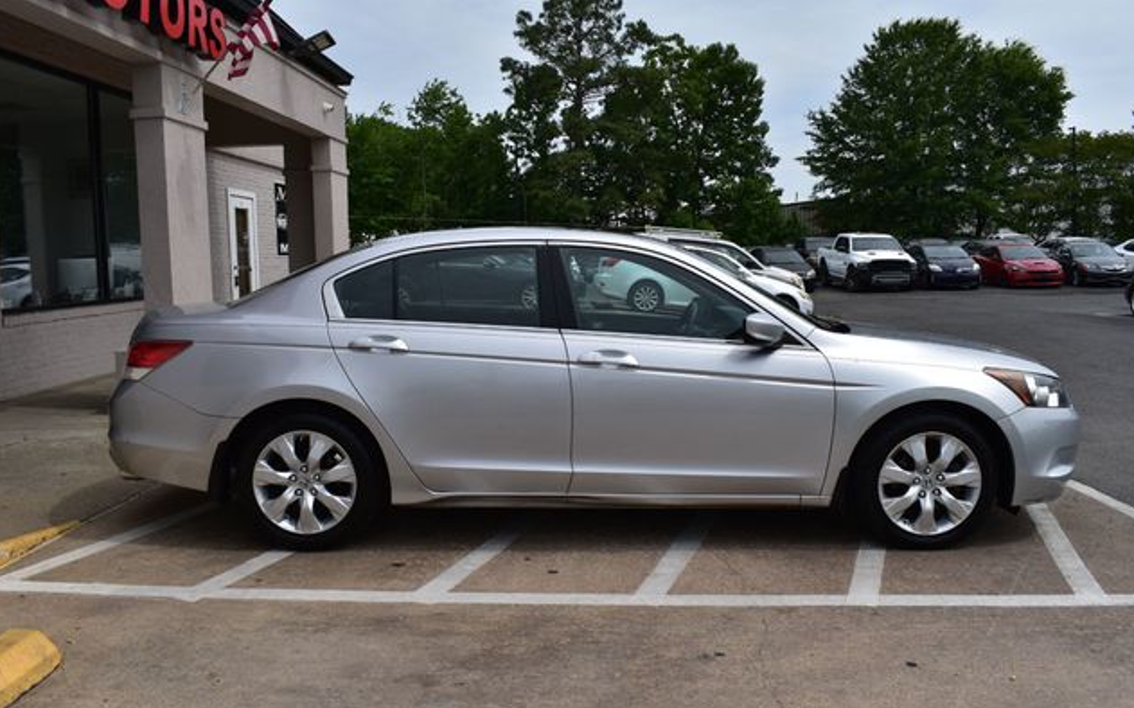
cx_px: 570
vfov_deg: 40.6
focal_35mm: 31
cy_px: 352
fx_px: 958
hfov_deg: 61.2
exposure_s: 1/500
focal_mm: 20
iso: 200
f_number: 11
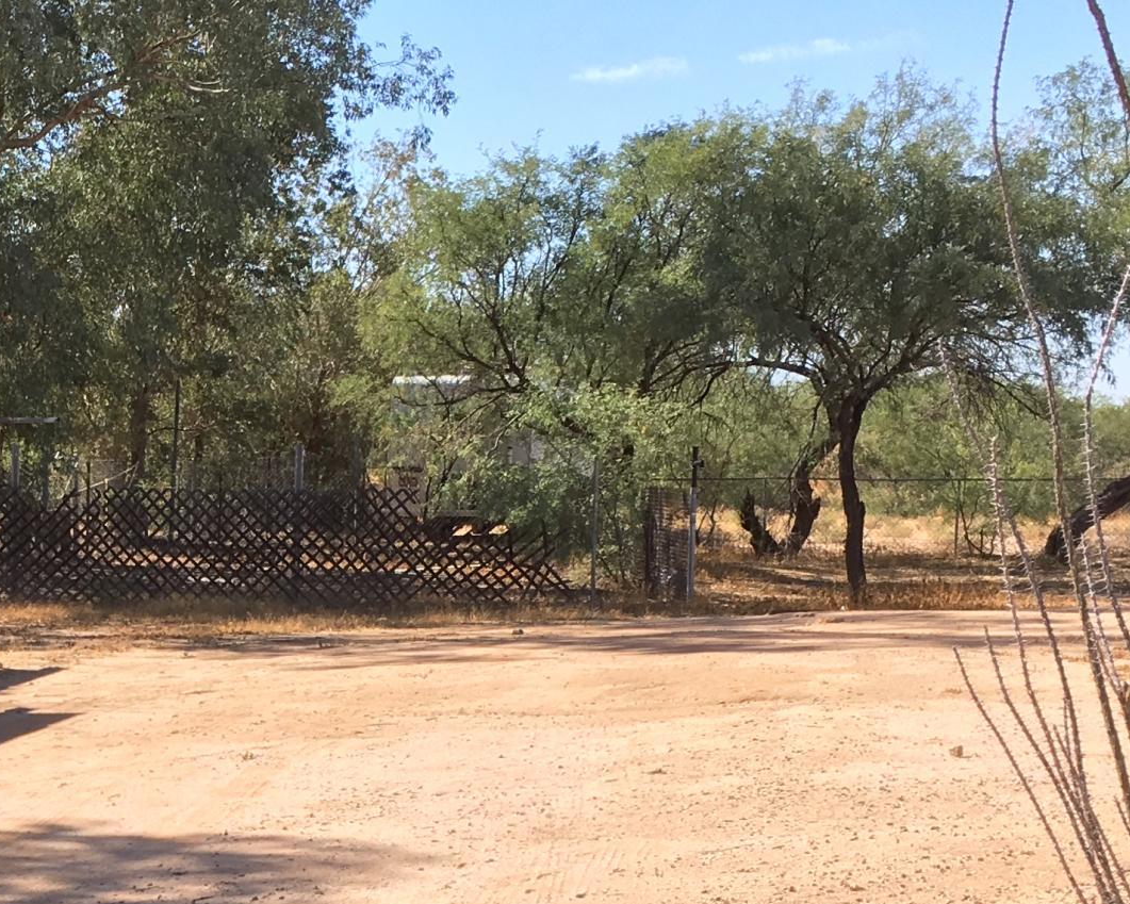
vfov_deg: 18.7
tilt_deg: -9.3
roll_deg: -1.7
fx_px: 2676
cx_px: 2
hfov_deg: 22.9
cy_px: 891
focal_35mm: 80
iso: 25
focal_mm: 4.15
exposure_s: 1/746
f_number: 2.2
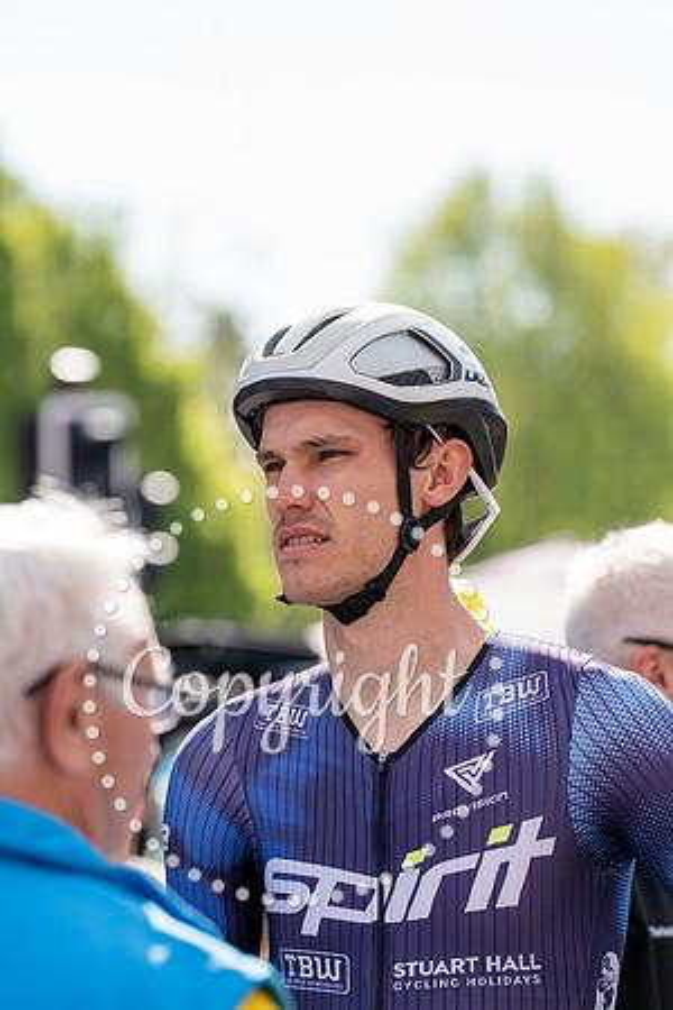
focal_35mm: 194
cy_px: 505
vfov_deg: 10.6
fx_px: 5440
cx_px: 336
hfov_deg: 7.1
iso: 500
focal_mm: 194
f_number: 5.6
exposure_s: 1/1000
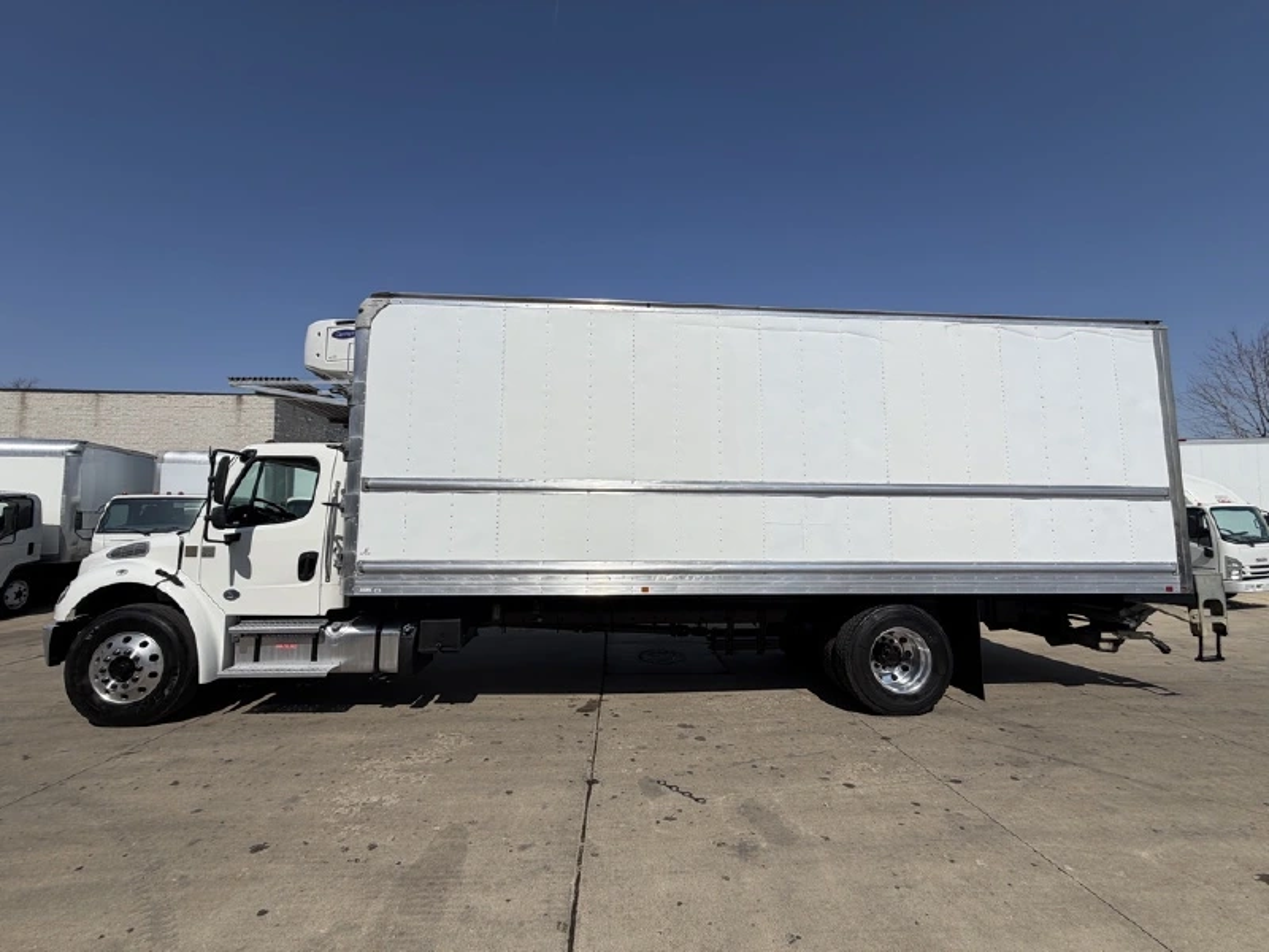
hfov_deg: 102.1
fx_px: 513
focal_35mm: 14
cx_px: 634
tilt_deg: +3.5
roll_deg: +0.2
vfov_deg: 85.7
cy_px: 476
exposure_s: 1/2410
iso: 20
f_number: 2.2
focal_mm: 2.22
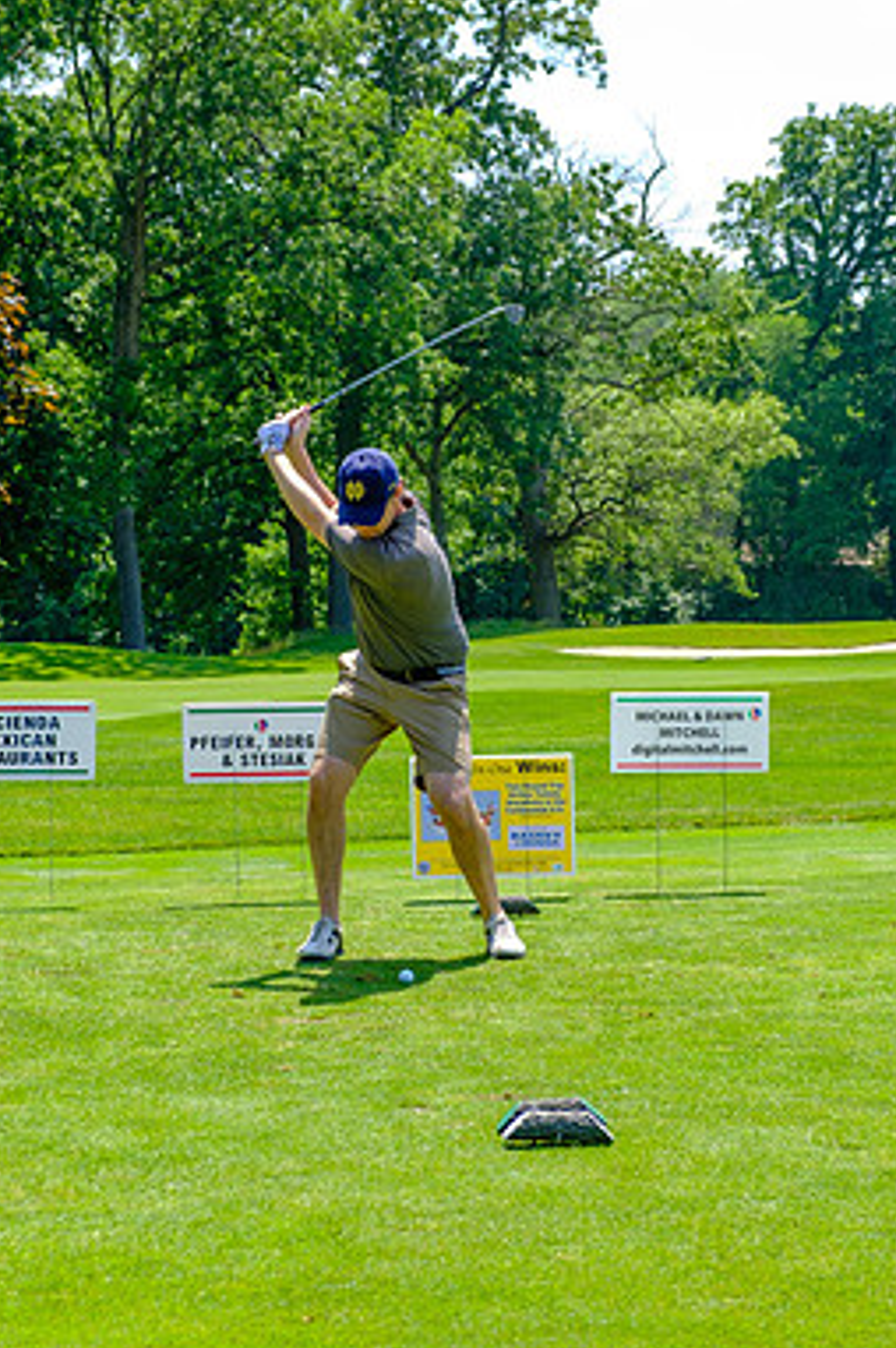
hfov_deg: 17.2
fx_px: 2954
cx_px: 473
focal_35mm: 79
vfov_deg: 25.7
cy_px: 670
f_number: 5
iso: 200
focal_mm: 44.4
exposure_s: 1/250
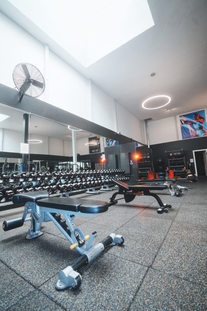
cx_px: 104
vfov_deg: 96.7
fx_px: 138
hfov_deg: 73.7
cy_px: 156
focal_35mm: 16
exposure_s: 1/125
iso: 400
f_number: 2.8
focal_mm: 16
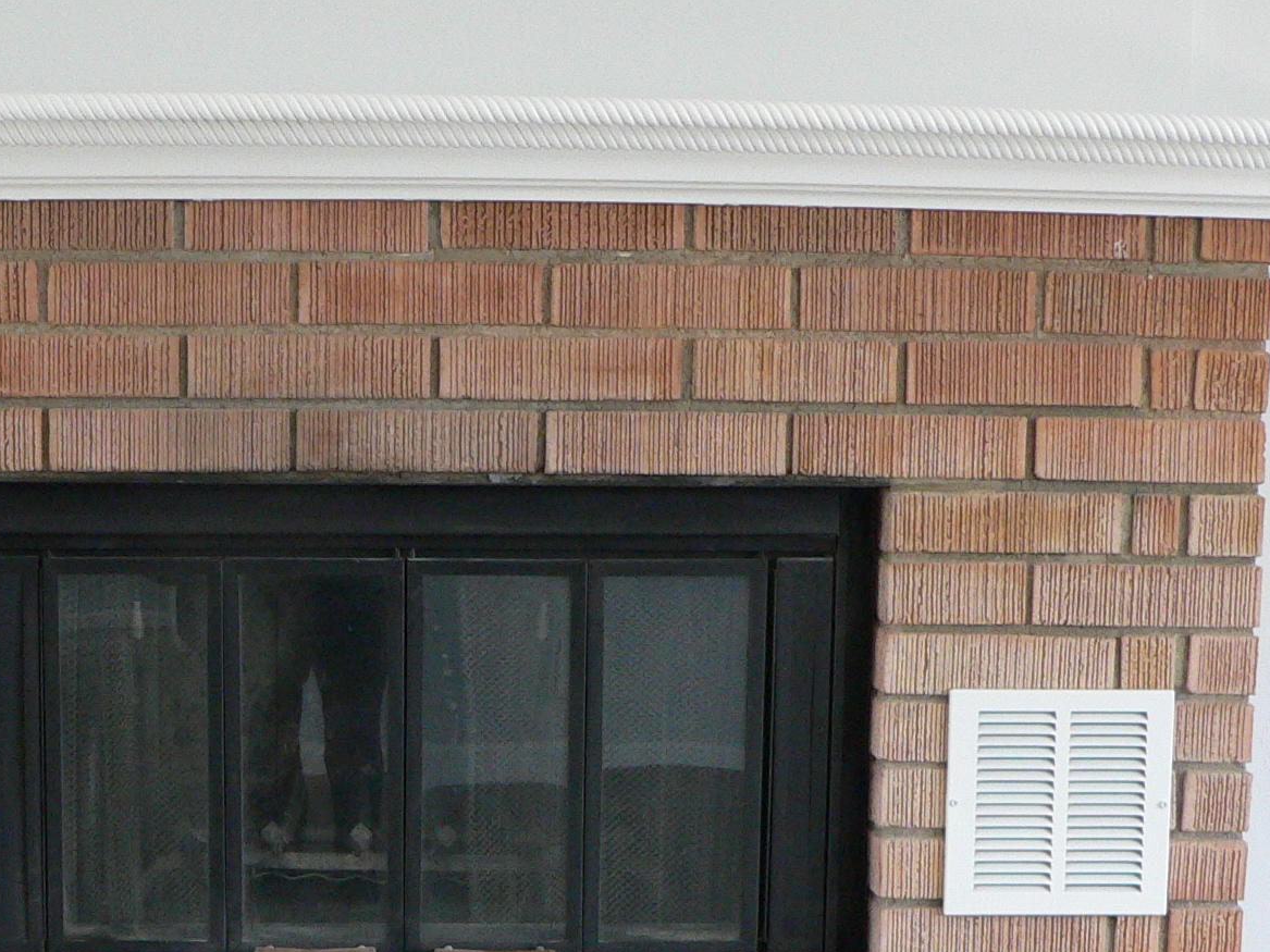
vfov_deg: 18.3
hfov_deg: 24.5
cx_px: 321
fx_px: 2898
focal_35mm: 79
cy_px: 868
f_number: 2.8
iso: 200
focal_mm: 6
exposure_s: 1/60
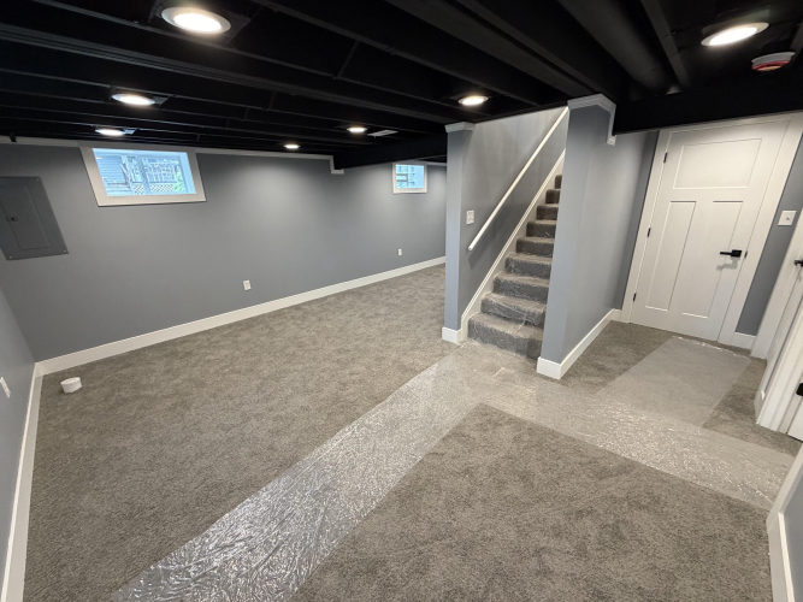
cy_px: 301
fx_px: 325
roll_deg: +1.9
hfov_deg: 102.1
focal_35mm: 14
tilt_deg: -18.5
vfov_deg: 85.7
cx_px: 402
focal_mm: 2.22
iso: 320
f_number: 2.2
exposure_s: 1/60
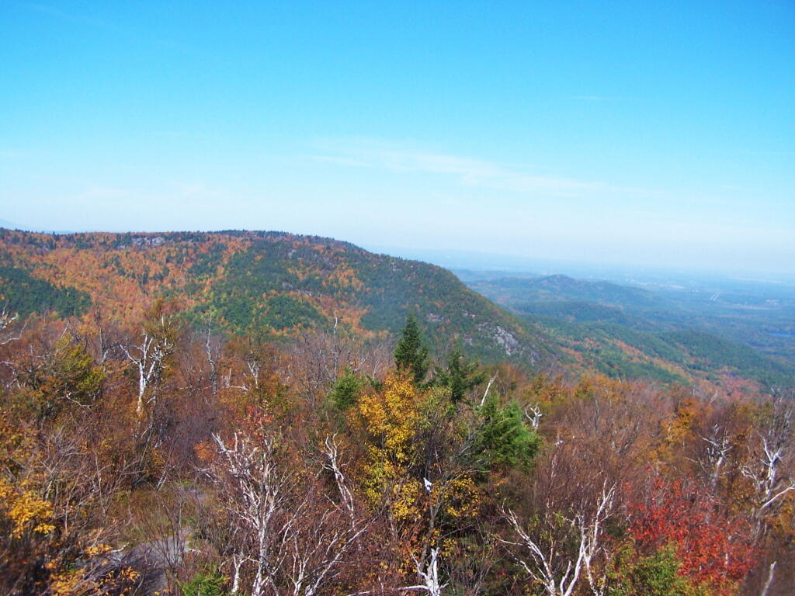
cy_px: 298
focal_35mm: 38
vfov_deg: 37.7
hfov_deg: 49.0
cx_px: 398
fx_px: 873
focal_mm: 6.3
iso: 80
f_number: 4
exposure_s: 1/800
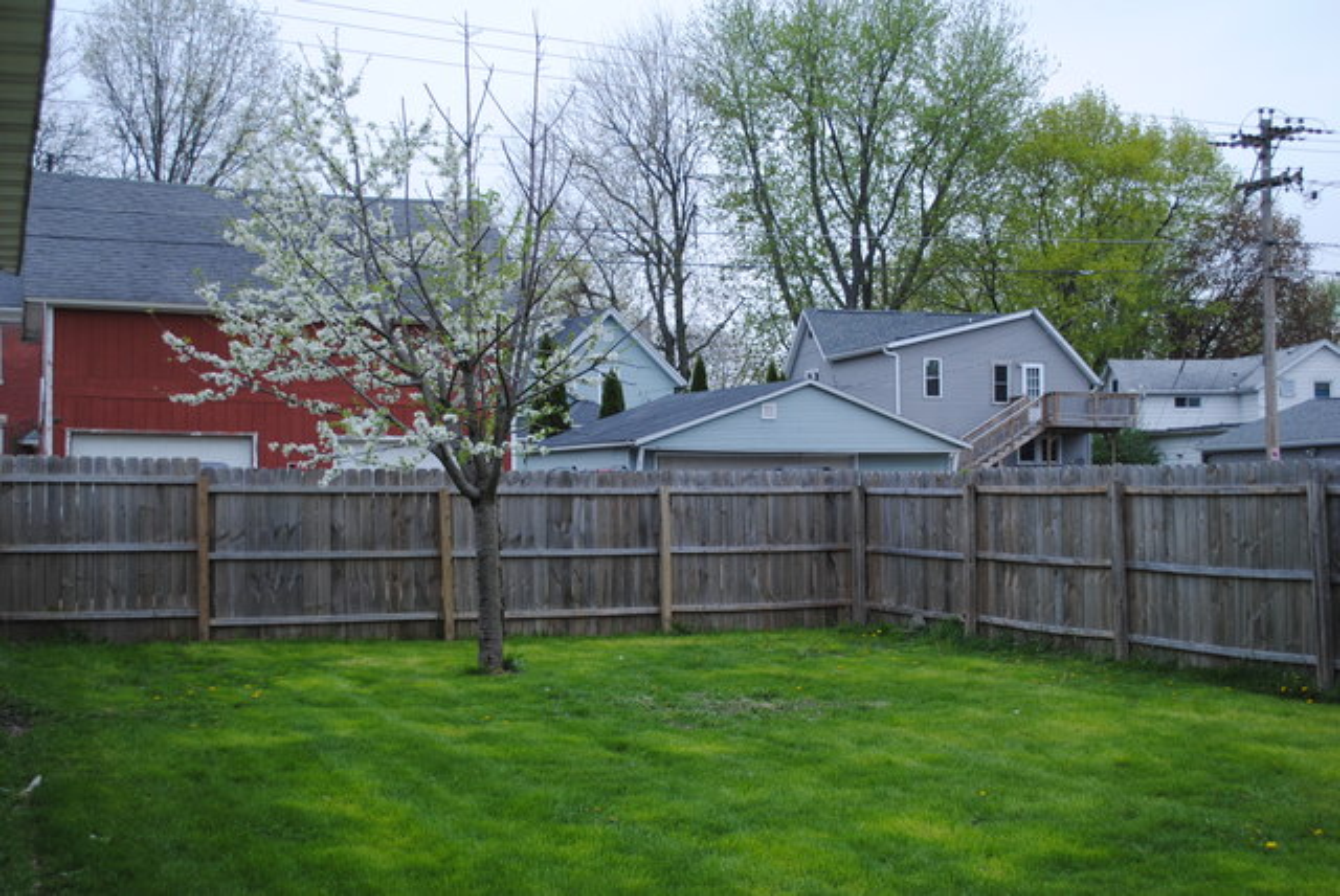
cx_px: 670
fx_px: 1621
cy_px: 448
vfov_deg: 30.9
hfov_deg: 44.9
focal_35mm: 44
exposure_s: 1/30
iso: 200
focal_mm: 29
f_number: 4.5
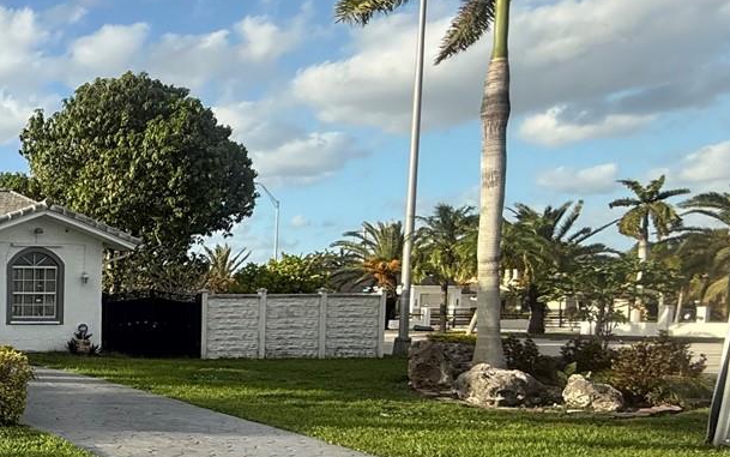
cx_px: -174
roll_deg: +0.2
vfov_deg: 32.0
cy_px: 360
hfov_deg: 36.7
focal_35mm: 39
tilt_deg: -3.2
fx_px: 776
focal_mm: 2.22
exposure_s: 1/717
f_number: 2.2
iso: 50
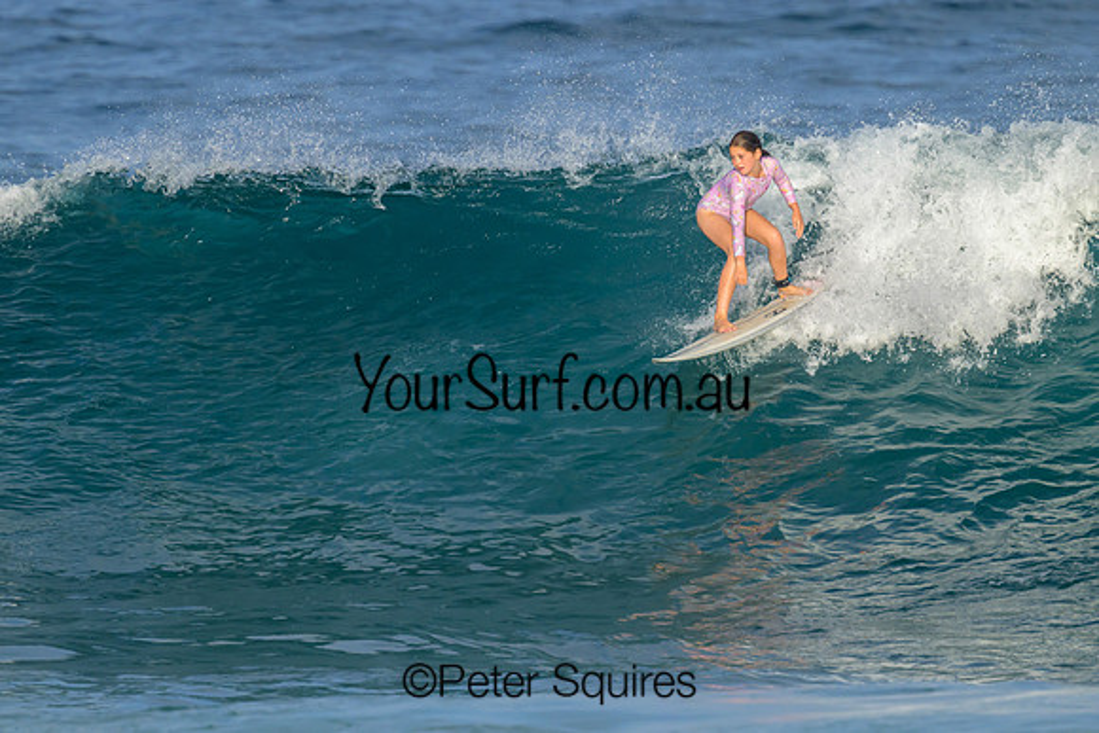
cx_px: 664
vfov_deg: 1.6
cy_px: 291
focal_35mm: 841
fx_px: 25670
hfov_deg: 2.5
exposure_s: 1/1600
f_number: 11
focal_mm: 680
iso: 1000
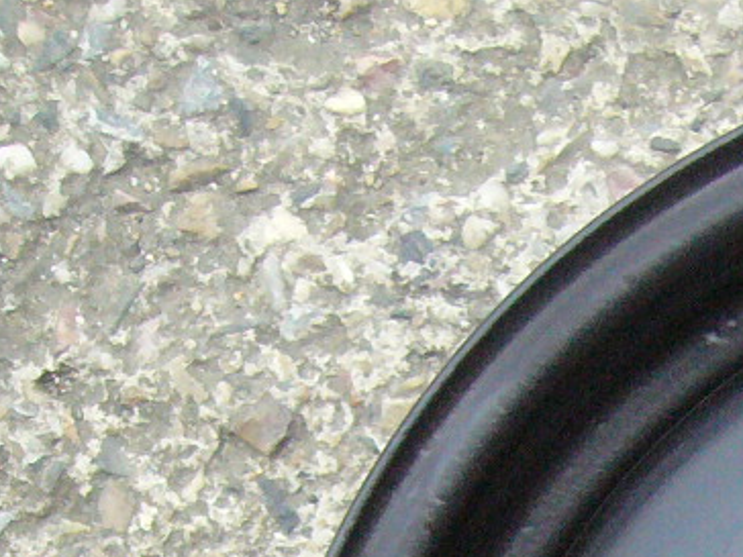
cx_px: 1125
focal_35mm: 123
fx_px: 2640
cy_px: 977
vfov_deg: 11.3
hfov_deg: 14.8
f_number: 2.8
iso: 400
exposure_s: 1/400
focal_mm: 5.8
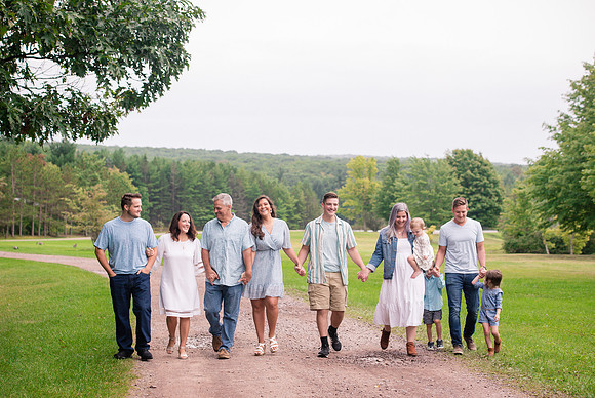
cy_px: 211
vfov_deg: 17.6
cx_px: 290
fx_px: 1285
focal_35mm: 78
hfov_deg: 26.1
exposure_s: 1/800
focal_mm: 70
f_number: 4.5
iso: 1000
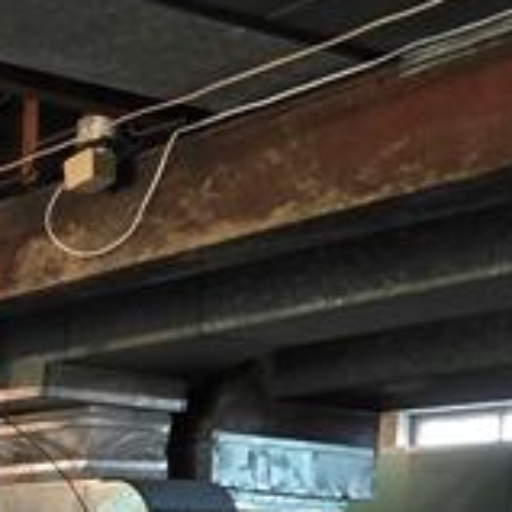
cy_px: 760
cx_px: -193
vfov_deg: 20.2
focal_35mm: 74
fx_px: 1238
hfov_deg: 20.8
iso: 640
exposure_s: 1/60
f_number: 1.9
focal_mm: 2.2
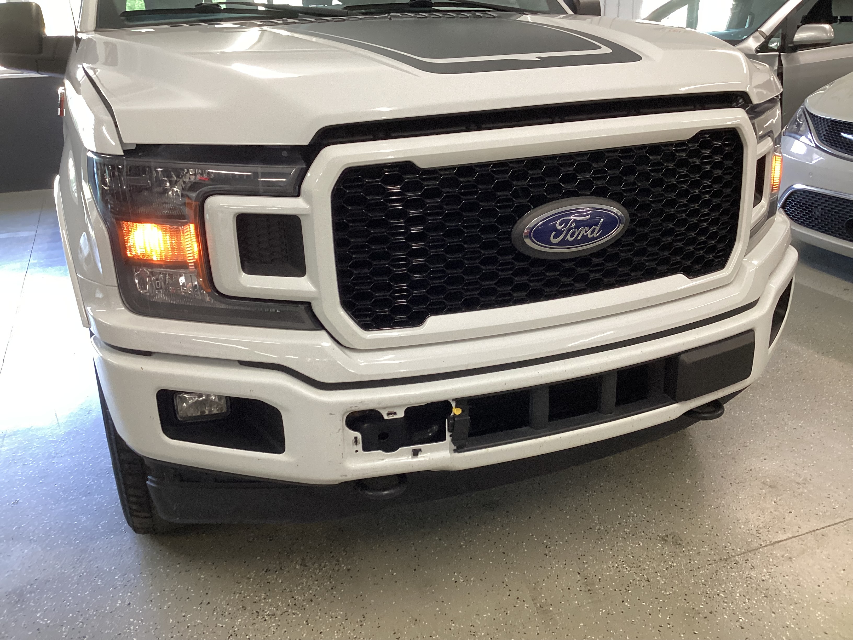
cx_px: 426
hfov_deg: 58.4
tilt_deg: -22.8
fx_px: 764
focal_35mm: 31
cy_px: 320
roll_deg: +1.0
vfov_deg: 45.4
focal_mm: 3.3
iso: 160
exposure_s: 1/50
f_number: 2.4
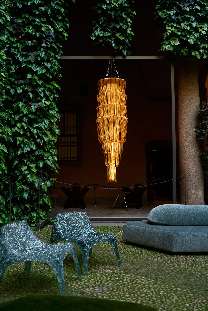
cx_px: 104
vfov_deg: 57.2
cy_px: 156
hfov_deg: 40.0
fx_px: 286
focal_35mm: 33
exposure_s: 1/80
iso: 640
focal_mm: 33
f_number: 4
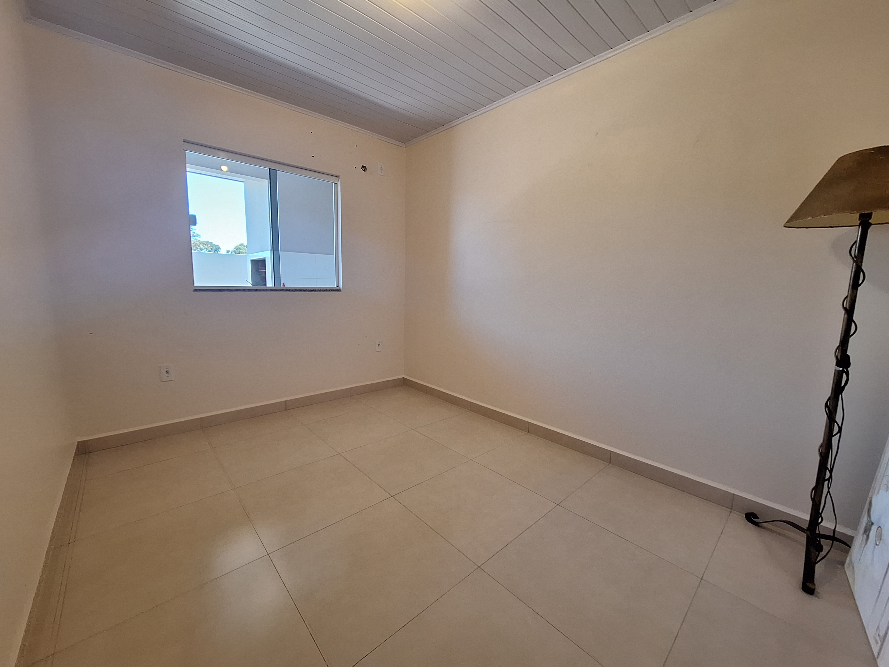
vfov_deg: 89.9
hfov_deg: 106.2
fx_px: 334
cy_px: 334
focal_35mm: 13
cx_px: 444
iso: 100
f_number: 2.2
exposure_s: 1/40
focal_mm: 1.74
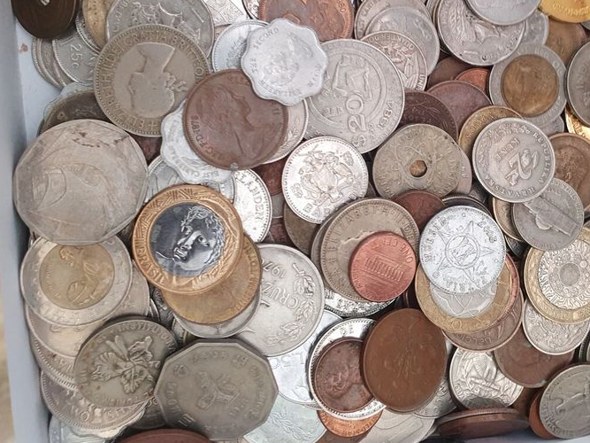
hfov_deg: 47.0
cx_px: 402
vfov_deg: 36.0
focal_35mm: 39
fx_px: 665
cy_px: 114
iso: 200
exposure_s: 1/50
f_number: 2.4
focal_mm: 4.32
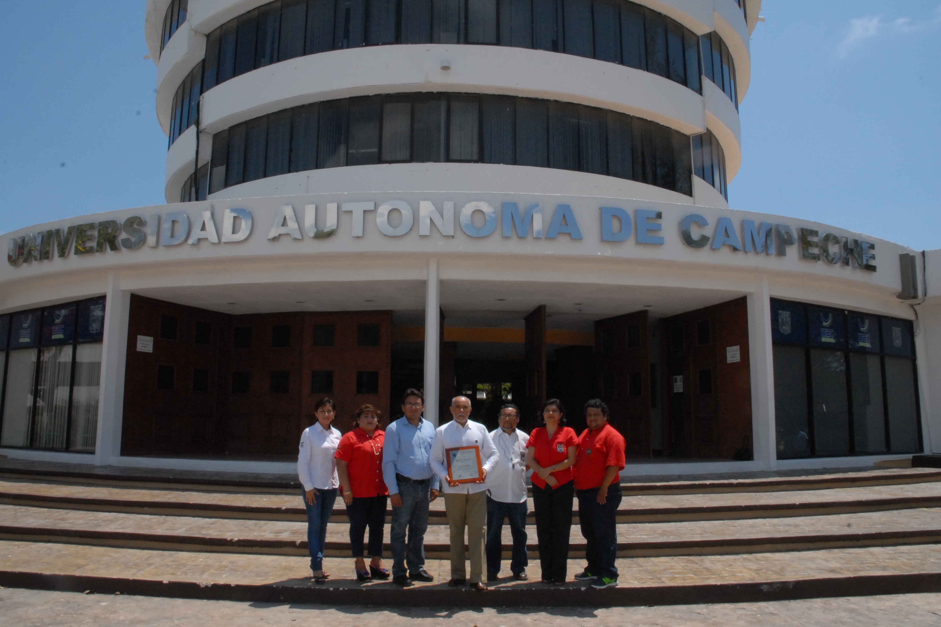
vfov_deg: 46.4
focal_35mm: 28
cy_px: 303
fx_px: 732
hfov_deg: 65.5
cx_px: 458
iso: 640
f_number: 20
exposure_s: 1/200
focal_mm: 18
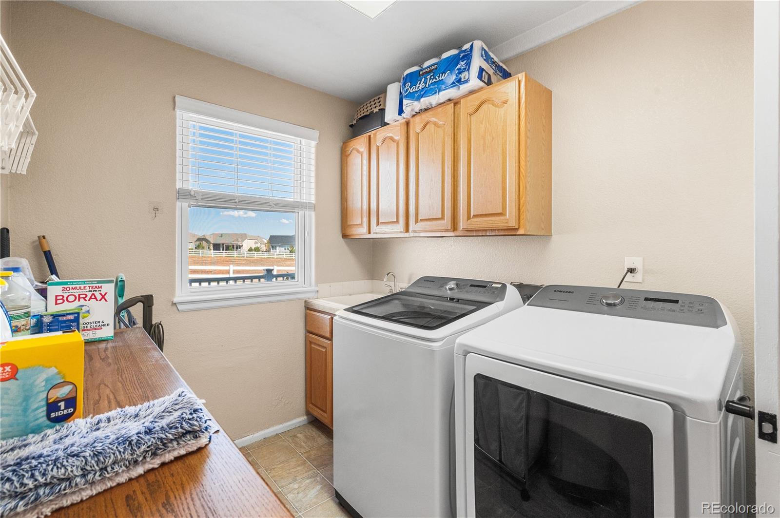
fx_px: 346
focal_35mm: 16
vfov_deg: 73.6
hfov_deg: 96.8
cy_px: 259
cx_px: 390
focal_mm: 16
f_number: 8
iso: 800
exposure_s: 1/125
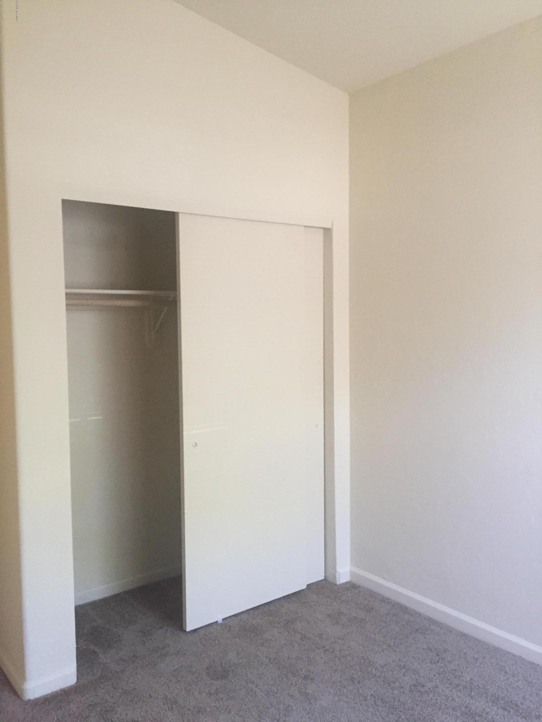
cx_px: 271
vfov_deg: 61.7
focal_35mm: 29
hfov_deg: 48.2
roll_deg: +0.7
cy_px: 361
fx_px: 605
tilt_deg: -3.0
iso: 160
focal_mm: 4.15
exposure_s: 1/30
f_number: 2.2
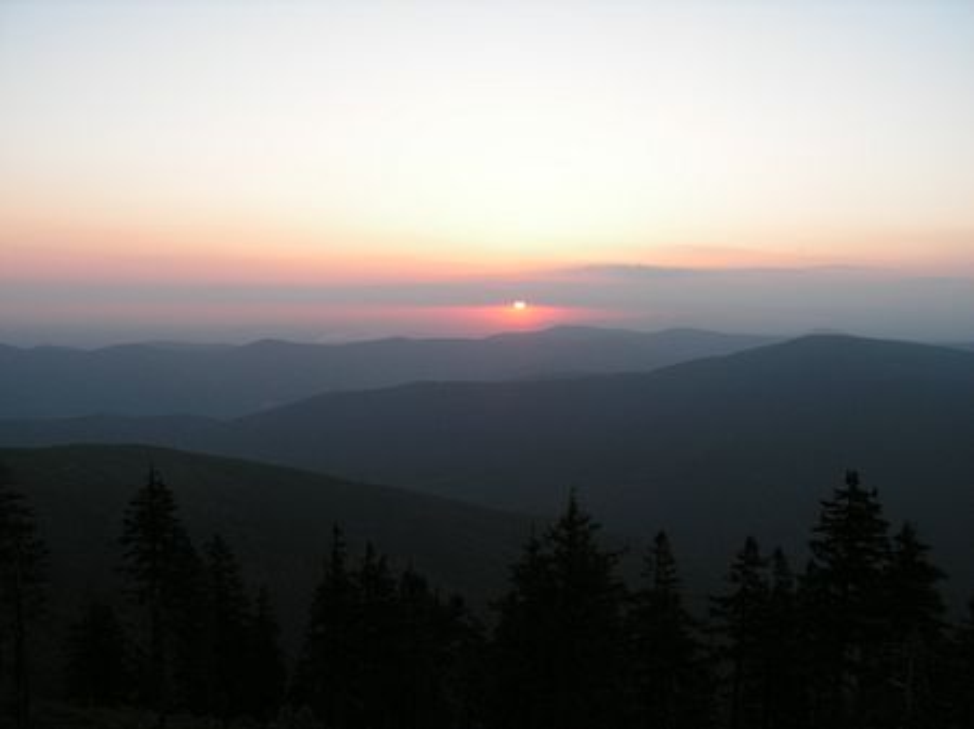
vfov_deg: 39.6
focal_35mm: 36
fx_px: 1012
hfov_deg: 51.4
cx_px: 487
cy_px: 364
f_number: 3.2
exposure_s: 1/60
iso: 50
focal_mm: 6
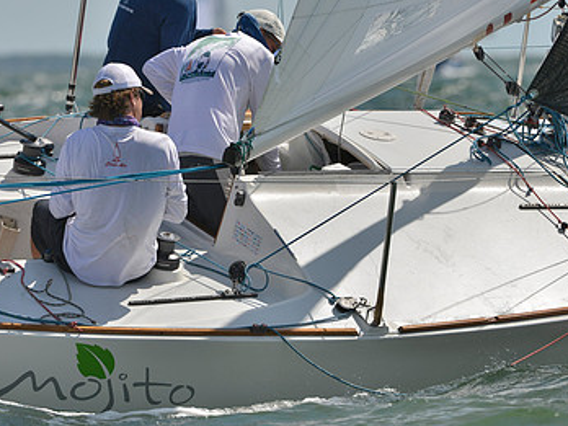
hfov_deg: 3.1
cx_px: 135
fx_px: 10518
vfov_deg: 2.3
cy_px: 146
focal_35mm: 641
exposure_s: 1/1250
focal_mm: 400
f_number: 8
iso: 200
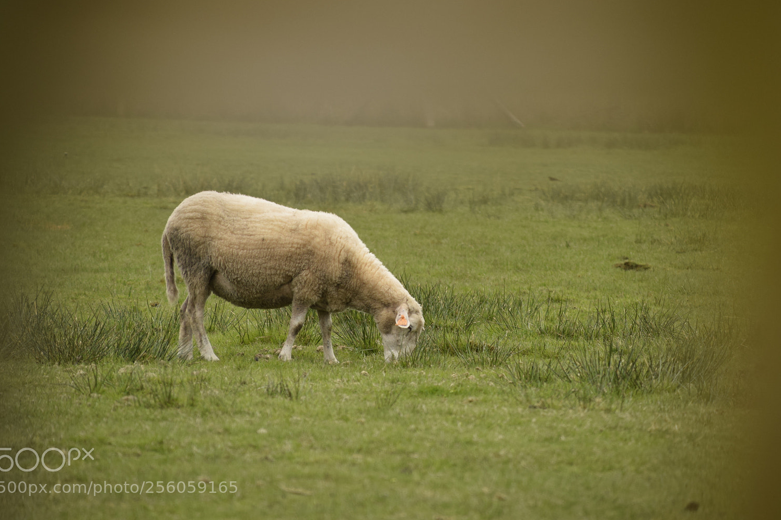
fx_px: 6962
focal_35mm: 321
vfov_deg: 4.3
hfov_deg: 6.4
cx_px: 382
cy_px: 250
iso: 400
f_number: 6.3
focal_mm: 200
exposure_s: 1/640
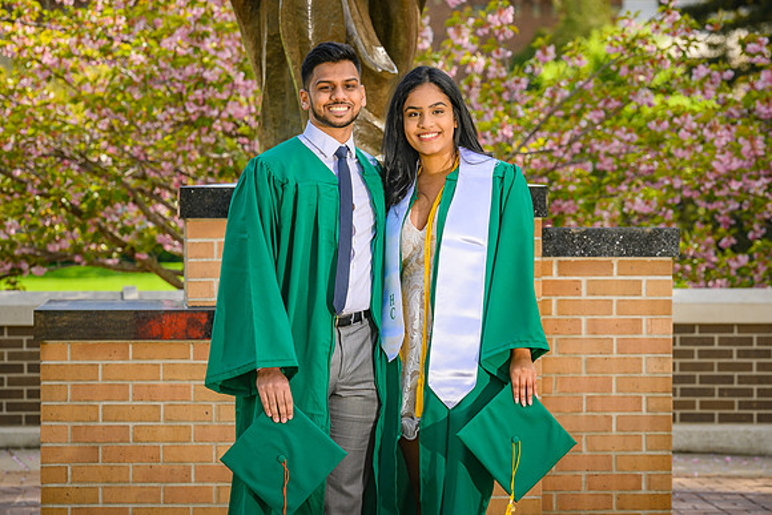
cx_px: 392
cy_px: 257
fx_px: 3747
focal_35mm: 175
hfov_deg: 11.8
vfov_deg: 7.9
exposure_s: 1/200
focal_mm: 170
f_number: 8
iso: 80
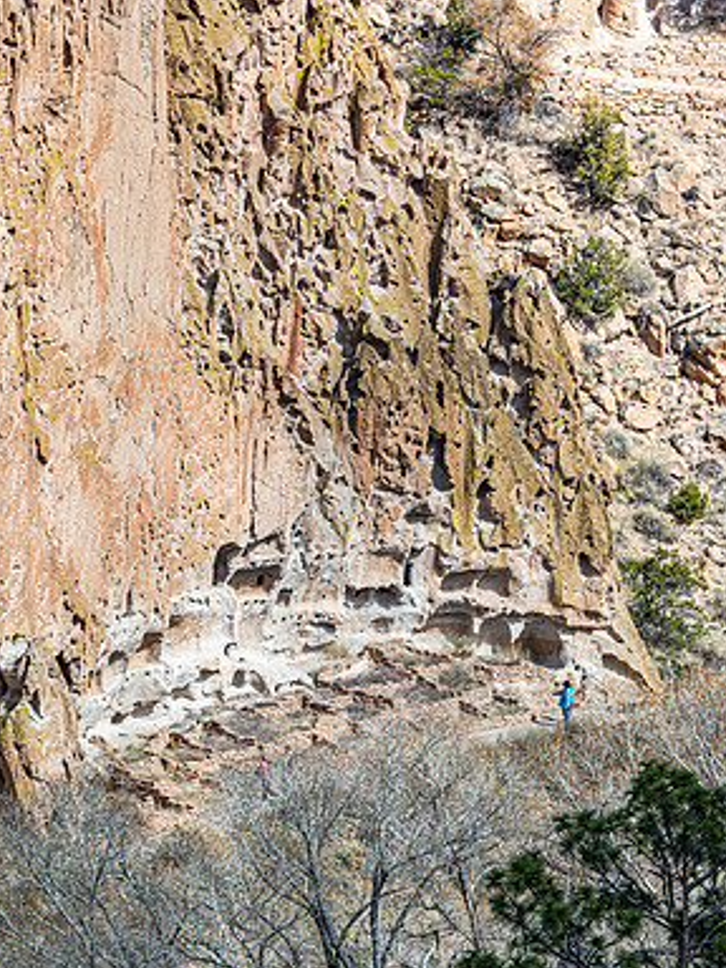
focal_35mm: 352
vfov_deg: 5.6
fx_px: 9843
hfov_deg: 4.2
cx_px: 315
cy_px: 469
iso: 200
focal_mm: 150
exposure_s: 1/125
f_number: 9
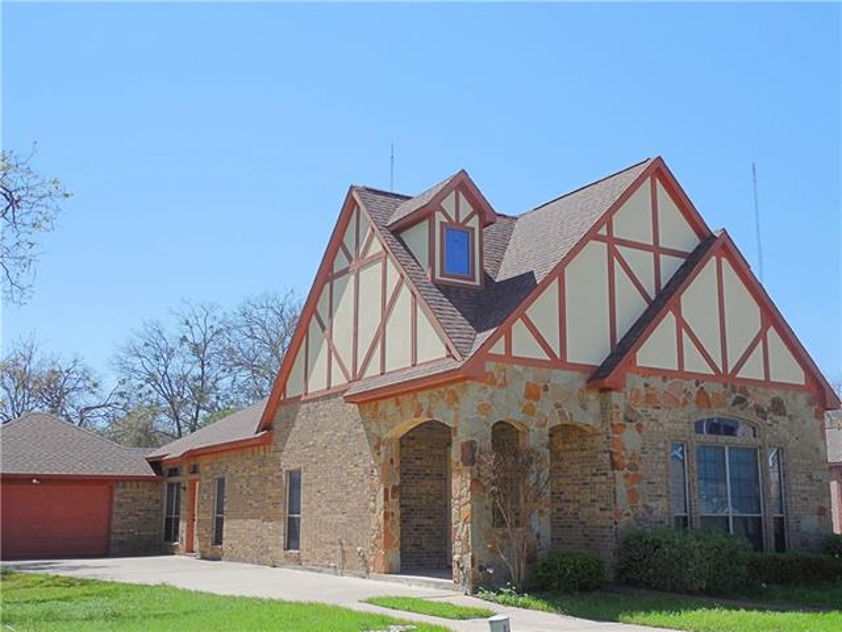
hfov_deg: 47.9
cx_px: 421
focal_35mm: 39
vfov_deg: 36.8
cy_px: 316
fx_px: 949
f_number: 3.8
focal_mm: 7
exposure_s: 1/800
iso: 125
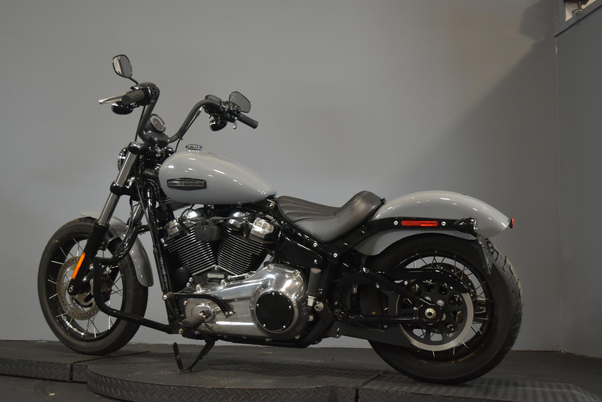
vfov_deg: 34.2
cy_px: 201
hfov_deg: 49.5
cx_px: 301
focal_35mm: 39
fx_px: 652
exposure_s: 1/30
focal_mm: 26
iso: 900
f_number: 4.2
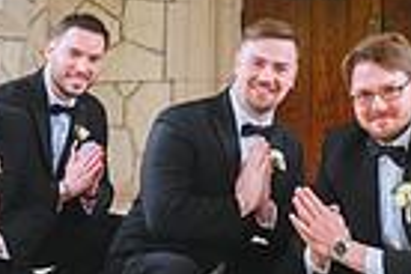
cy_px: 98
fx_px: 1347
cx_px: 319
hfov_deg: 17.2
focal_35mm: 118
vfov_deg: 11.6
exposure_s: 1/320
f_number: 3.5
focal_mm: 28
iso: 1600
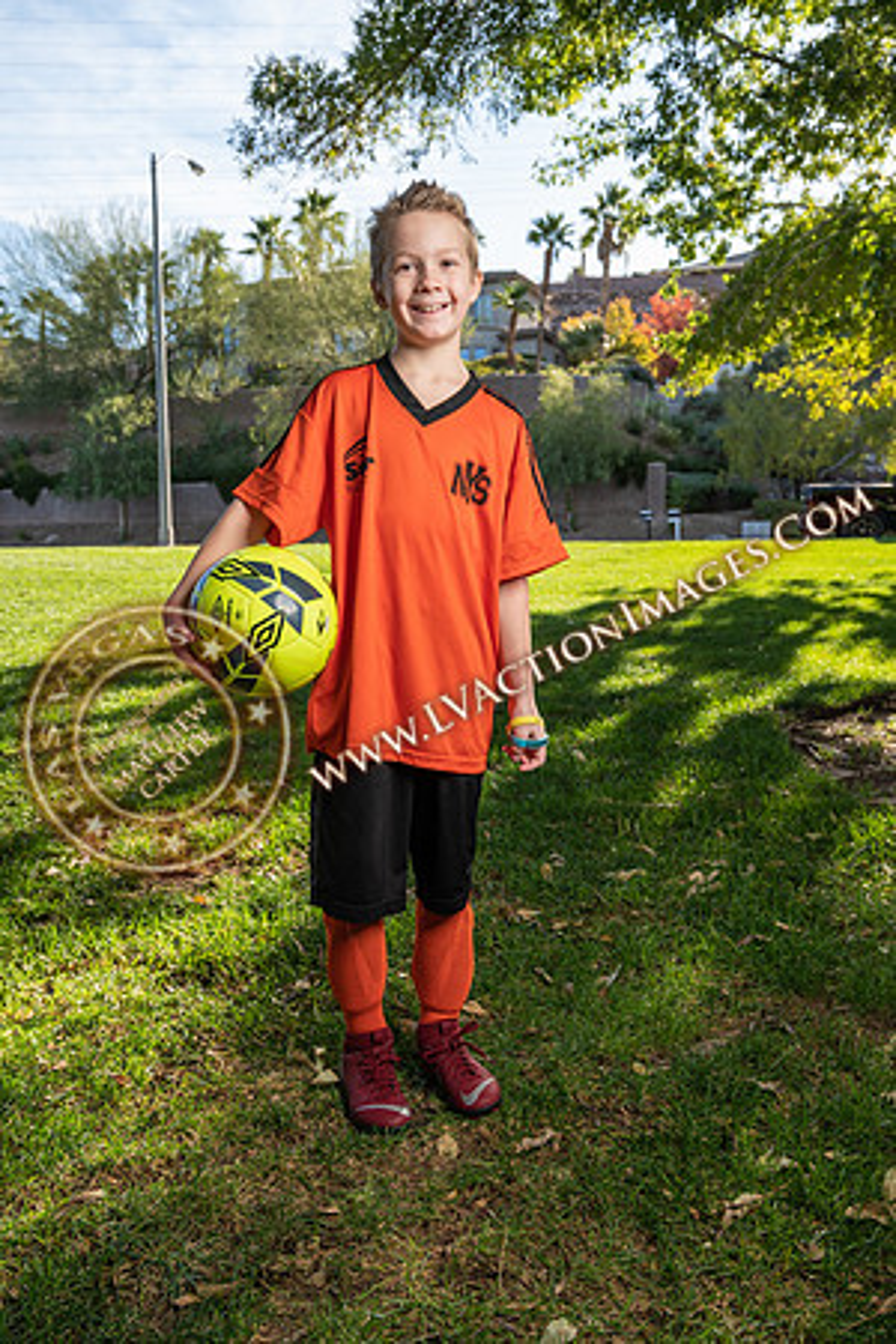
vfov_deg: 61.1
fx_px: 1139
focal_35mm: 30
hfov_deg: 43.0
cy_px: 672
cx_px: 448
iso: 100
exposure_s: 1/160
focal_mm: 30.5
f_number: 5.6
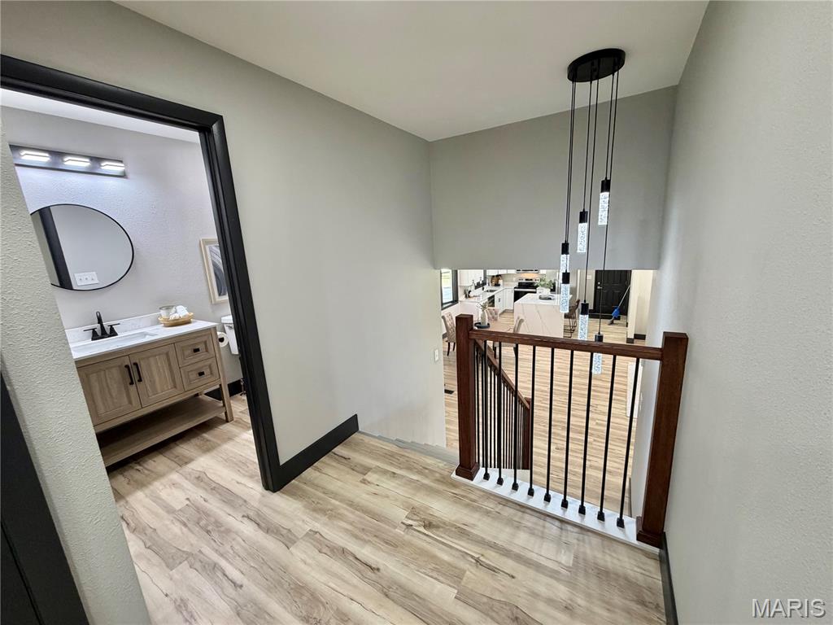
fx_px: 337
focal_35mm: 14
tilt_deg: -12.7
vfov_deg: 85.7
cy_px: 312
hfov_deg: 102.1
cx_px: 416
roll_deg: +3.6
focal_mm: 2.22
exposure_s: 1/60
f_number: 2.2
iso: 200
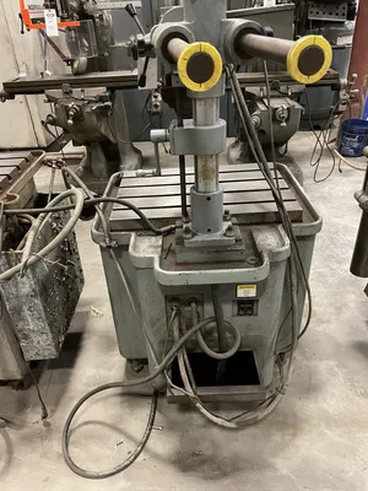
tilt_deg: -32.6
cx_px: 184
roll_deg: +4.0
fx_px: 369
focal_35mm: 26
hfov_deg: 53.1
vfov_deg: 67.3
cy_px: 246
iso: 640
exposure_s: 1/40
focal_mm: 4.2
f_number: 1.6
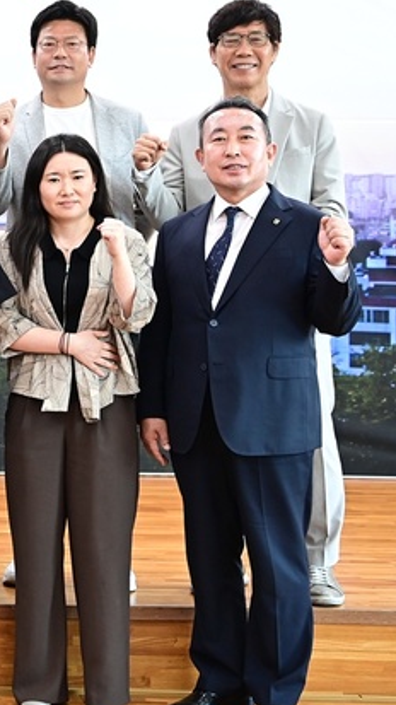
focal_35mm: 105
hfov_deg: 10.8
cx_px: -307
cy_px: 277
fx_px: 1962
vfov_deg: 20.3
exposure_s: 1/160
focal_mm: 46
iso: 2000
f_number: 4
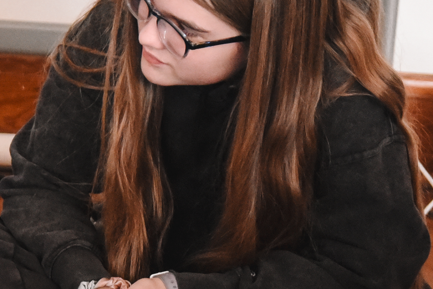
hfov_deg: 8.0
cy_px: -8
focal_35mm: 242
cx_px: -497
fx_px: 2911
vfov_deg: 5.7
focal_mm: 56
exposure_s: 1/320
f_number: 3.2
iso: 5000
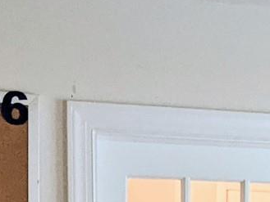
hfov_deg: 11.7
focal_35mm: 168
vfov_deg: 8.1
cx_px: 244
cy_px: 493
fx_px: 1311
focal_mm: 4.44
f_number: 1.8
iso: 247
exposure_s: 1/60
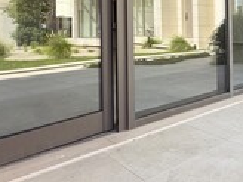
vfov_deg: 35.1
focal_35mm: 39
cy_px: 26
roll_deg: +0.9
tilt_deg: +0.7
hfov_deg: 44.3
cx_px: 211
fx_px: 274
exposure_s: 1/318
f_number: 2.2
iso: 64
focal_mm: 2.22
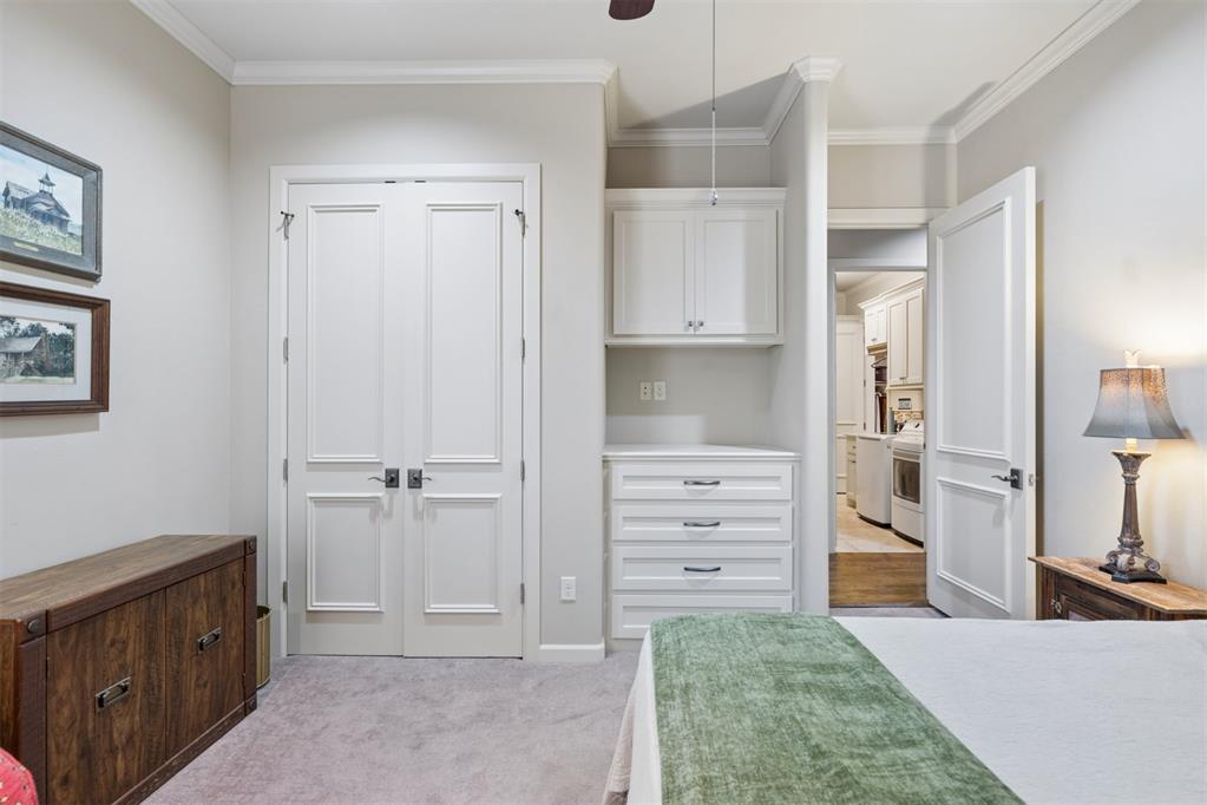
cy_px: 402
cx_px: 604
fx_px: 536
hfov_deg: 96.7
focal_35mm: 16
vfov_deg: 73.7
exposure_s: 1/2.5
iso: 200
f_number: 8
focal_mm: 16
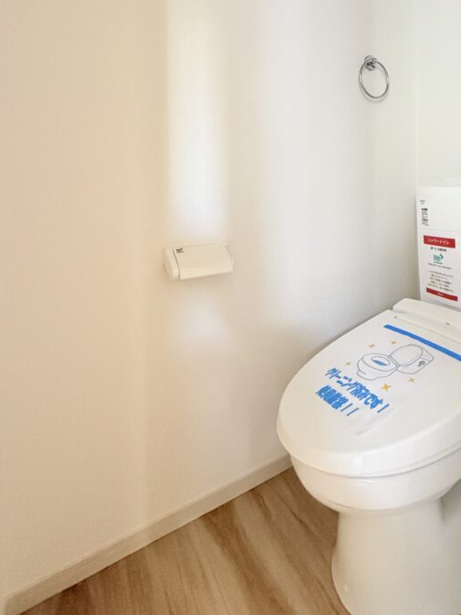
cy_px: 186
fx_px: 373
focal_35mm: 21
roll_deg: -1.3
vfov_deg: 75.5
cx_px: 336
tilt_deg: +0.0
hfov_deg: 60.5
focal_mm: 2.22
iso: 800
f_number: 2.2
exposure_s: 1/50
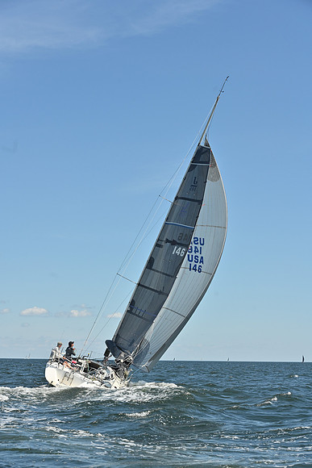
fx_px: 909
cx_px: 156
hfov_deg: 19.5
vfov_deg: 28.8
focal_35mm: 70
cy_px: 234
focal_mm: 70
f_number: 8
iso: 250
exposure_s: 1/1250
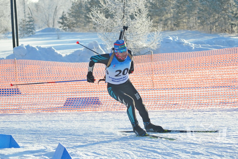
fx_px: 1150
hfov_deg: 11.8
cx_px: 119
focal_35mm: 174
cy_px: 80
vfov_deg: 7.9
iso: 400
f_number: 6.3
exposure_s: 1/1600
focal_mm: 116
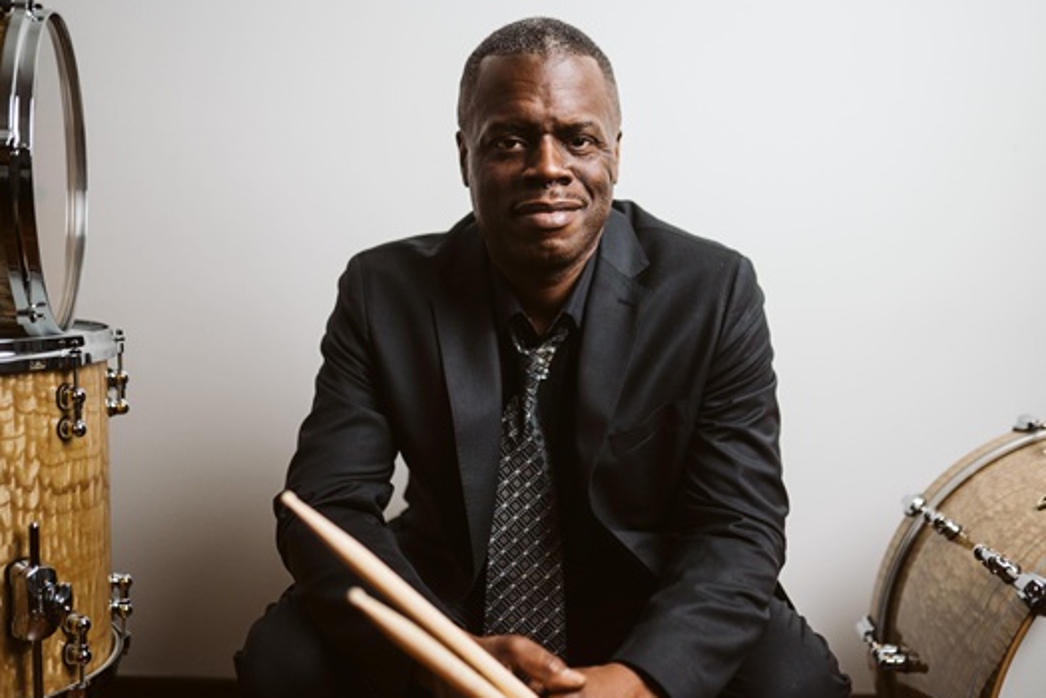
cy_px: 371
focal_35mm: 40
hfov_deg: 48.4
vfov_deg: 33.4
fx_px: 1162
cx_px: 546
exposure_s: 1/640
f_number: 1.4
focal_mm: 35
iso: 640
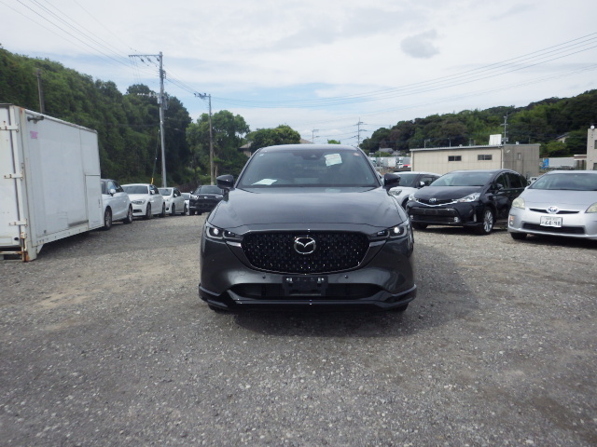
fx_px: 431
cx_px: 298
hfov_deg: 69.4
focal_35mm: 25
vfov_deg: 54.9
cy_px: 224
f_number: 7.9
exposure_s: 1/400
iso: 250
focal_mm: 4.5
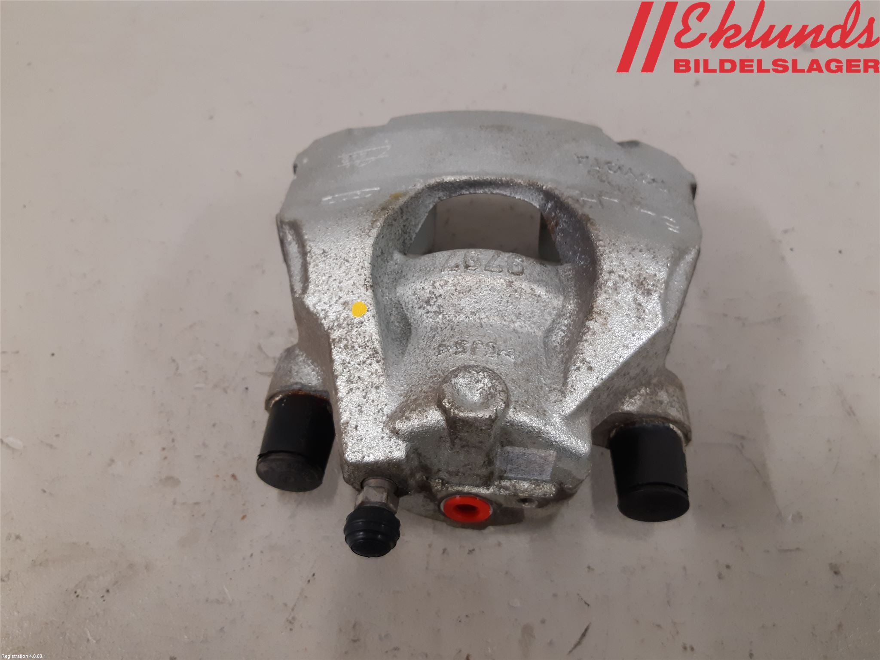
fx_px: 661
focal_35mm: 26
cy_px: 330
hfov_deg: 67.3
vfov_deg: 53.1
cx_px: 440
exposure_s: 1/50
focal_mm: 3.93
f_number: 1.7
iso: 160
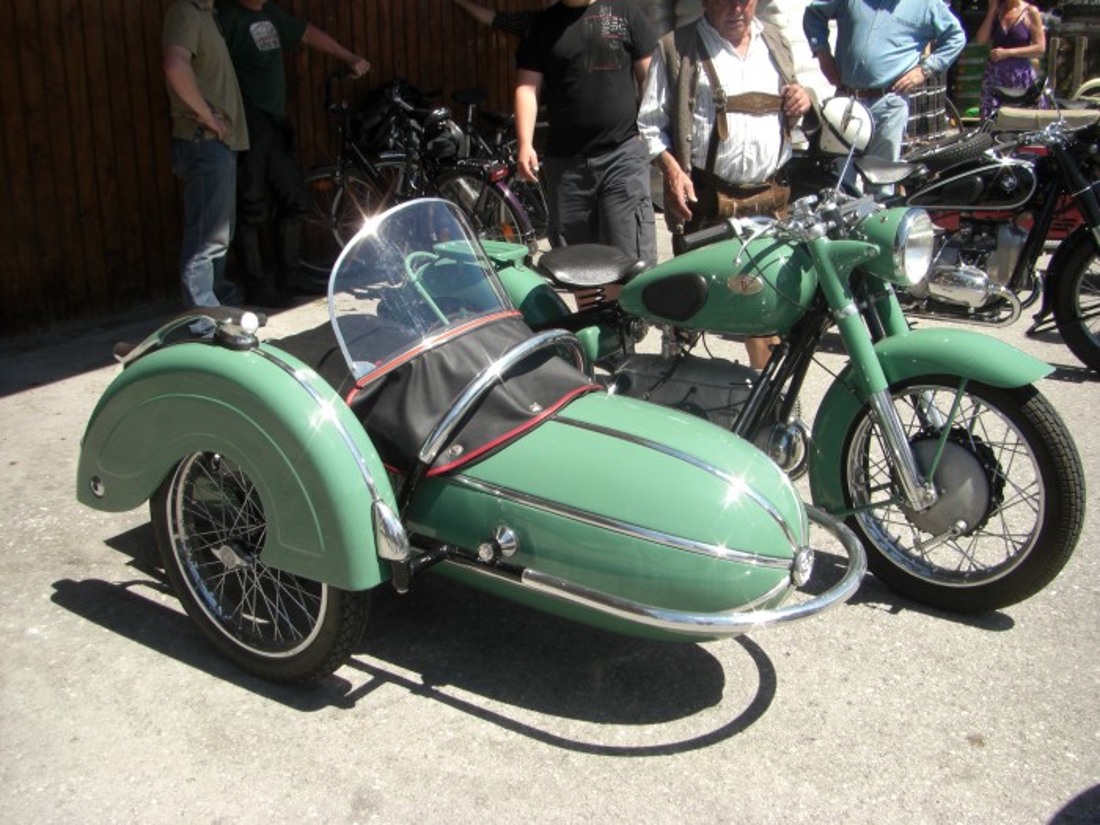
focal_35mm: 38
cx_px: 550
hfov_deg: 49.0
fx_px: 1208
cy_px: 412
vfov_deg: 37.7
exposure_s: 1/250
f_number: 4.6
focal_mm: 6.3
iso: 64
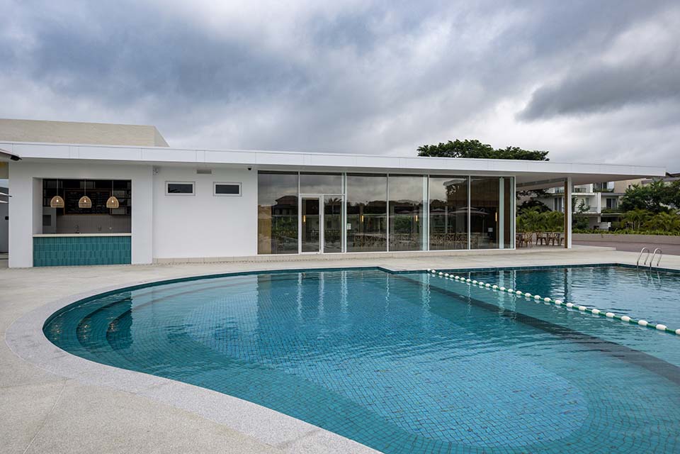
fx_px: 434
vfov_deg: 55.1
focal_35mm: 23
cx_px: 340
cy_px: 227
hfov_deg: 76.1
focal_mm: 23
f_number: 9
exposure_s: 1/200
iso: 110
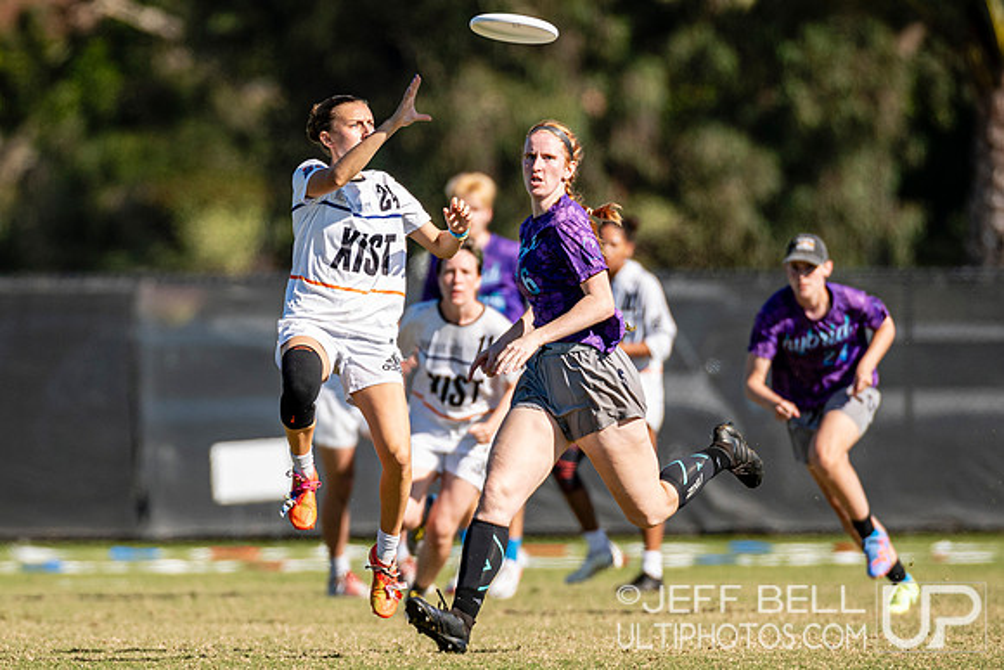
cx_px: 316
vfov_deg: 2.0
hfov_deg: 2.9
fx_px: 19558
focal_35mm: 701
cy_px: 369
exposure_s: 1/3200
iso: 200
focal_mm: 300
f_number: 3.2
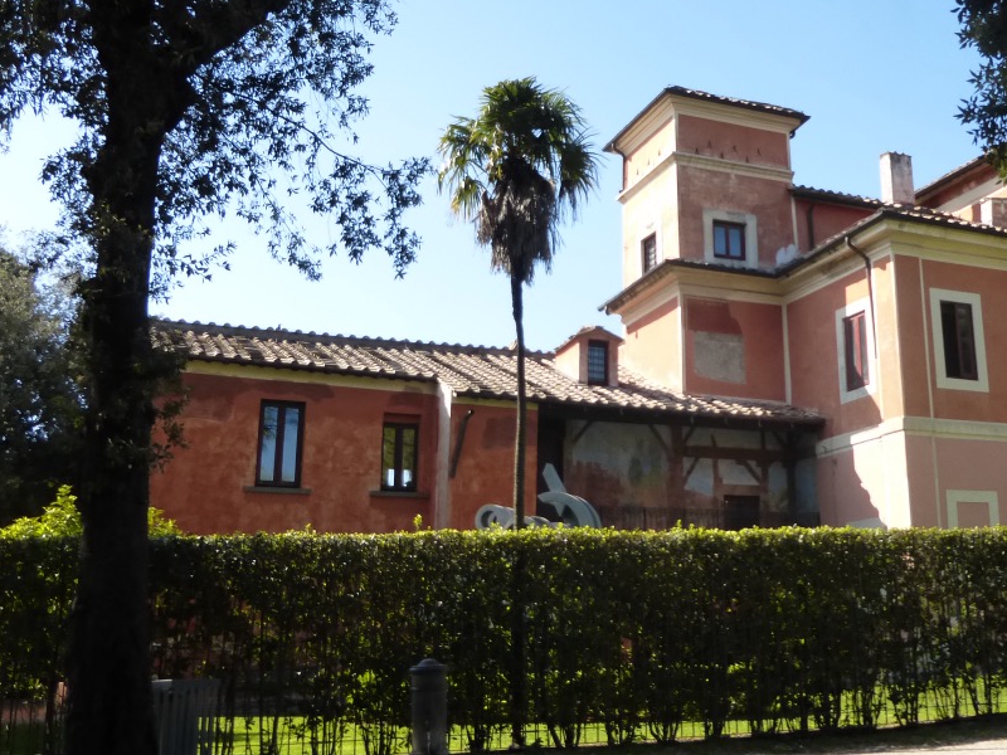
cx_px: 678
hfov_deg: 46.0
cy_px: 305
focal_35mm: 40
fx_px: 1164
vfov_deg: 35.8
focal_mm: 4.5
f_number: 3.1
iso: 160
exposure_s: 1/640
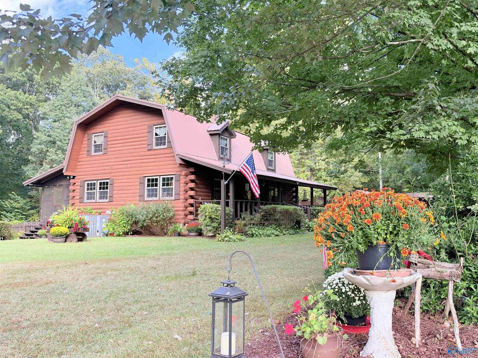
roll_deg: -0.1
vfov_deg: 46.8
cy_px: 179
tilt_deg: +5.7
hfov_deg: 60.0
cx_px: 239
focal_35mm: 30
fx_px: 414
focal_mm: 6.93
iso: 80
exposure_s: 1/267
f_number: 1.8
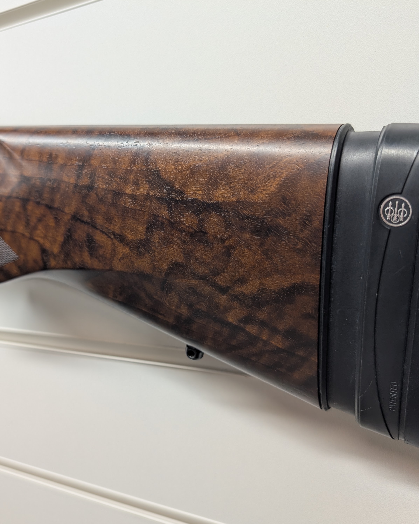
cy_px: 264
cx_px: 169
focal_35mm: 32
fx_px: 496
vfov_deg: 55.7
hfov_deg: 45.6
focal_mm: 6.9
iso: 36
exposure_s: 1/41.6
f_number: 1.68
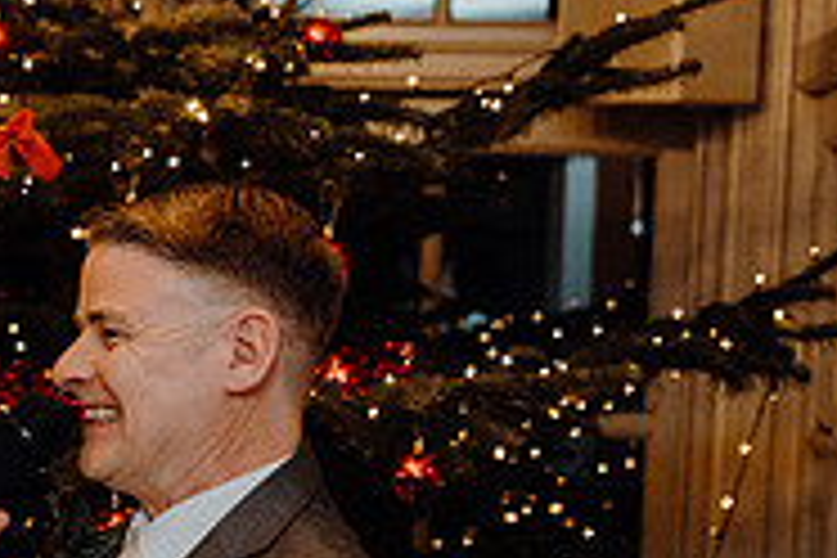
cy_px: 754
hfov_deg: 15.1
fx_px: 3115
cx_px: 54
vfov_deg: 10.0
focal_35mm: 134
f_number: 3.5
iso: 2500
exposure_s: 1/160
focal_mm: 43
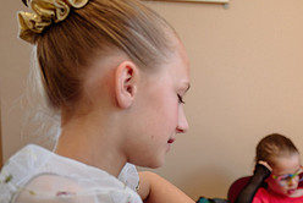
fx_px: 657
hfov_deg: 24.3
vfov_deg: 17.3
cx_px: 333
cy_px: 188
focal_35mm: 78
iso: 320
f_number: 3.2
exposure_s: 1/250
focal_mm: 31
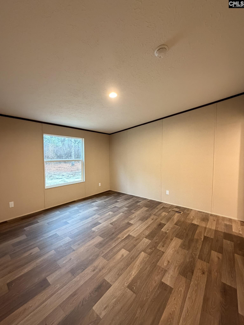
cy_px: 162
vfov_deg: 102.1
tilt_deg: -2.6
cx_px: 122
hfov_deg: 85.7
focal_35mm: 14
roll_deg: -0.1
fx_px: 132
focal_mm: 2.22
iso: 640
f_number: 2.2
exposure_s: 1/60
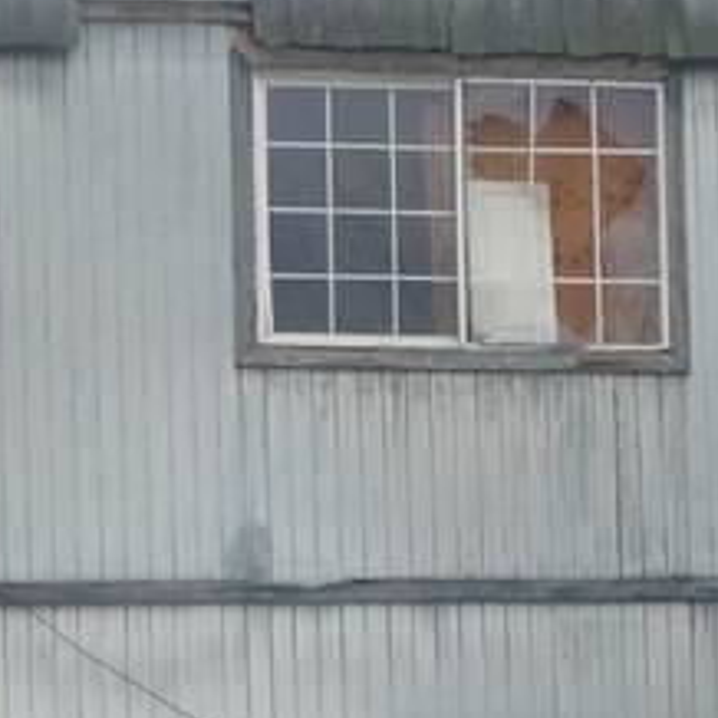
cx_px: 695
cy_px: 896
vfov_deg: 6.7
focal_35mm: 259
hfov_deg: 6.7
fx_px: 6078
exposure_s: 1/80
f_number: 4.1
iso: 100
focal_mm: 9
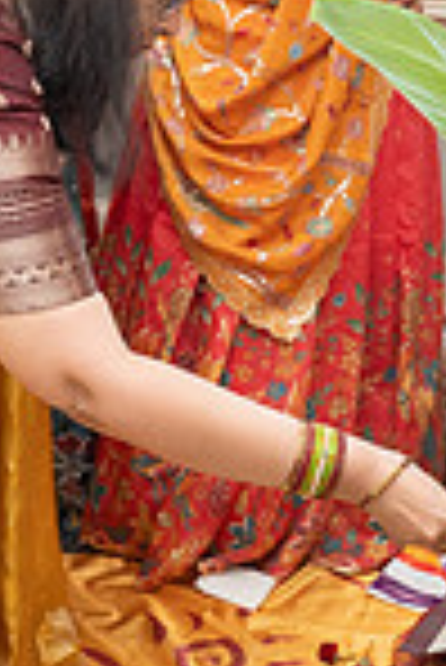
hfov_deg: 13.6
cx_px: -41
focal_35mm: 99
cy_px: 137
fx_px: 1835
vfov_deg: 20.4
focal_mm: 25
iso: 800
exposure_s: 1/160
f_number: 3.5
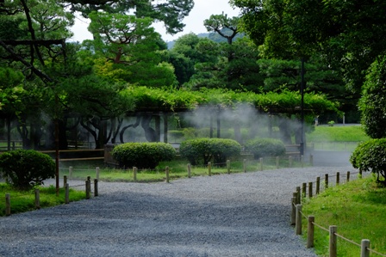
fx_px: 890
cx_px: 193
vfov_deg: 16.5
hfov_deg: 24.5
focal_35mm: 83
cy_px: 128
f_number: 4
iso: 400
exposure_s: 1/1600
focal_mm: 55
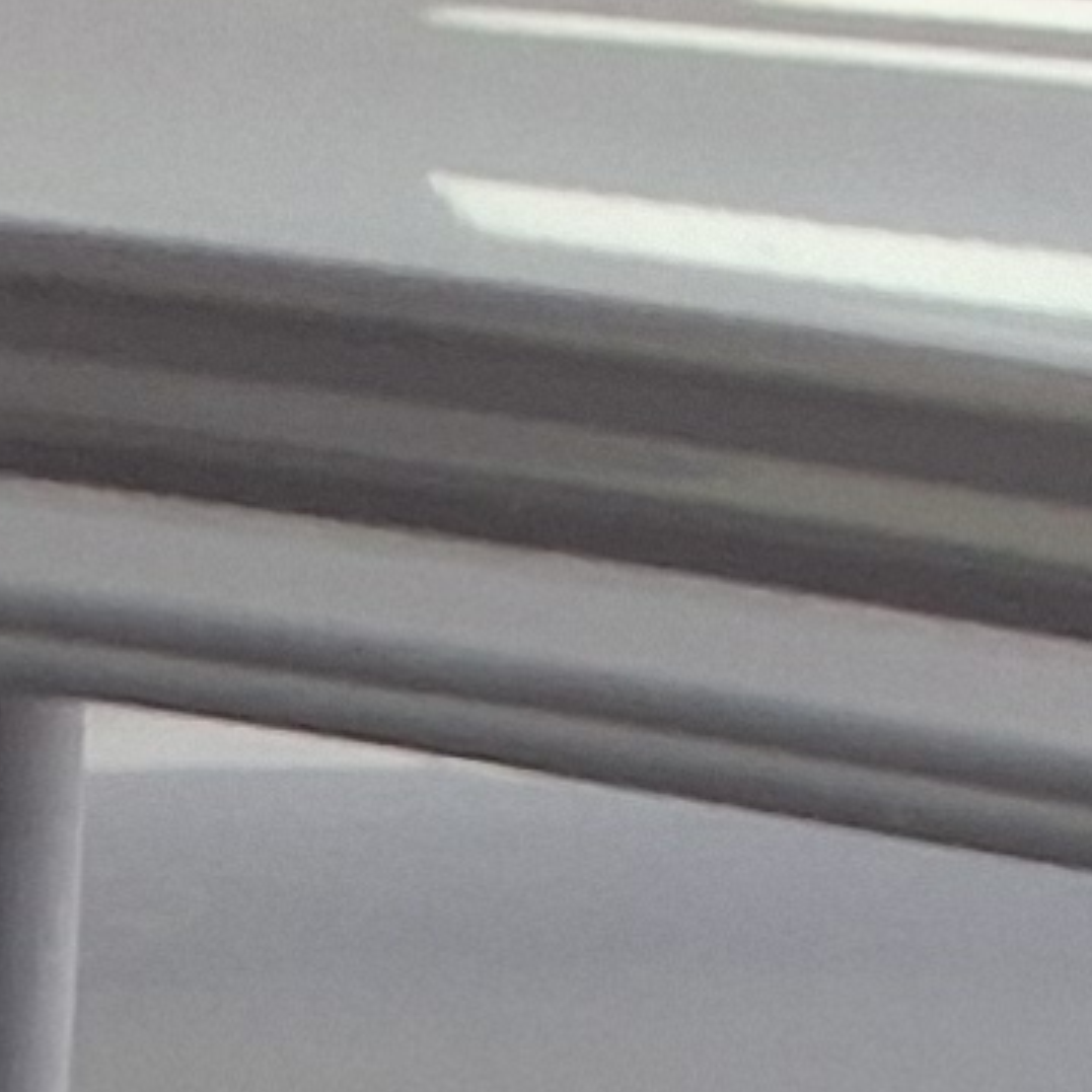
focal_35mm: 225
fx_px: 8030
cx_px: -146
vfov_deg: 7.4
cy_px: 2430
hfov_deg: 7.7
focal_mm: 2.91
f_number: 1.9
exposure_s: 1/60
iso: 40
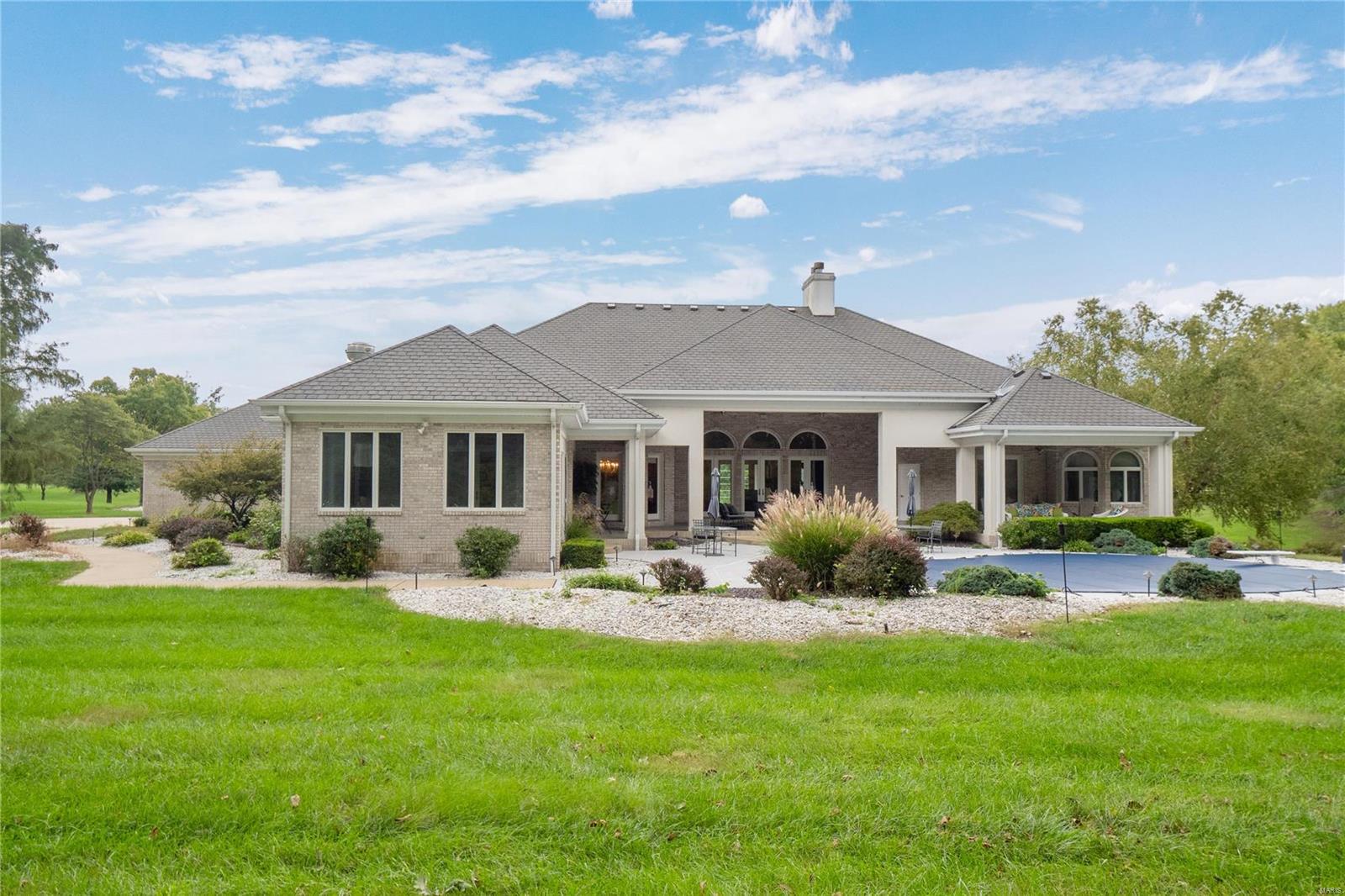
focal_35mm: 22
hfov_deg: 78.6
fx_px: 822
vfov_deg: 57.2
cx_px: 672
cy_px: 448
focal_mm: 11
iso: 400
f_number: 8
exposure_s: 1/100
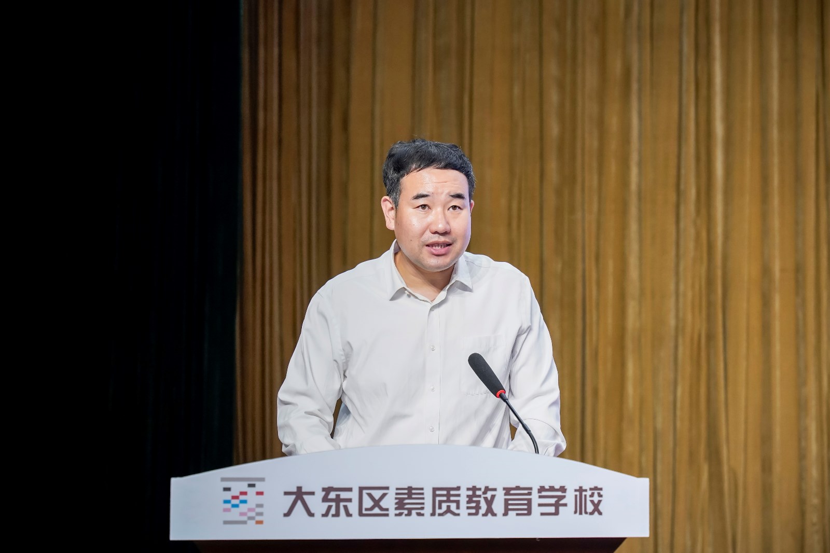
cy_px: 276
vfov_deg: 19.4
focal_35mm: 70
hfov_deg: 28.8
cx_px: 415
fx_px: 1613
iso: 2000
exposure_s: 1/400
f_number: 4
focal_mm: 70
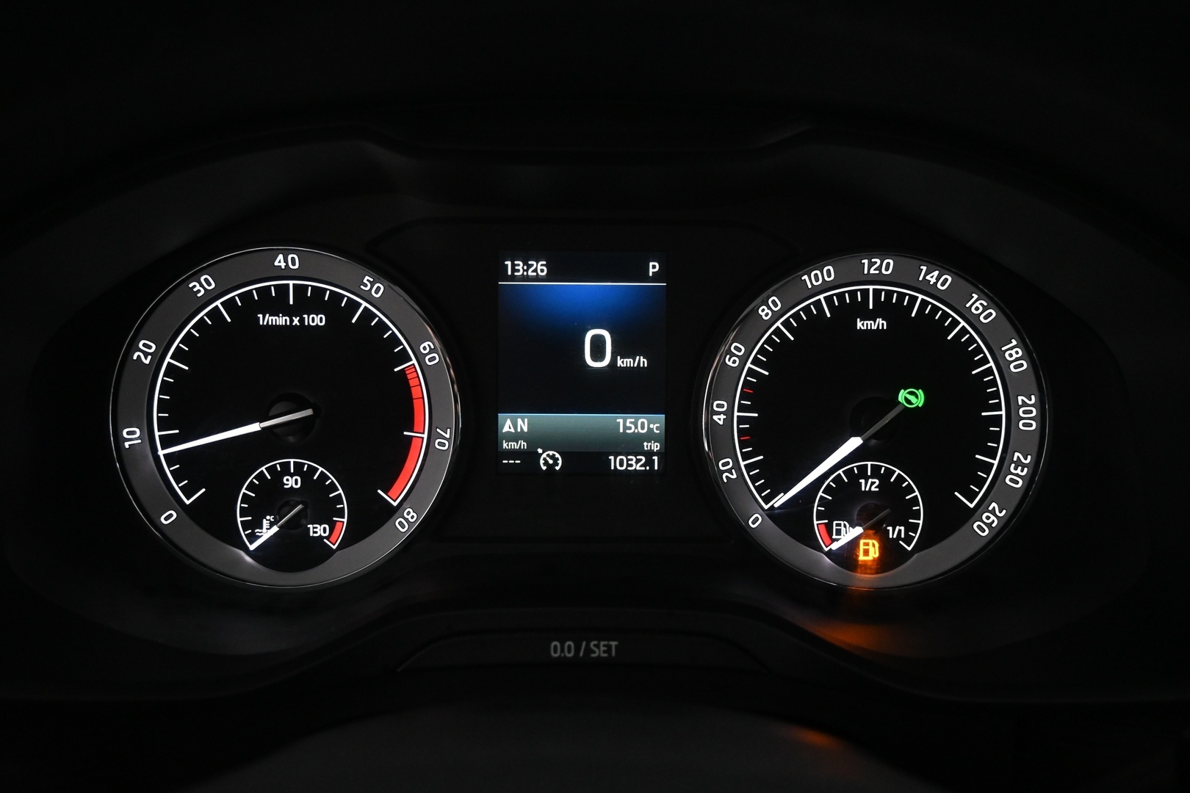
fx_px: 1116
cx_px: 595
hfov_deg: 56.1
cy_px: 396
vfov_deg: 39.1
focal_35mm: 34
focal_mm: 22.5
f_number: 4
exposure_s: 1/40
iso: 2800
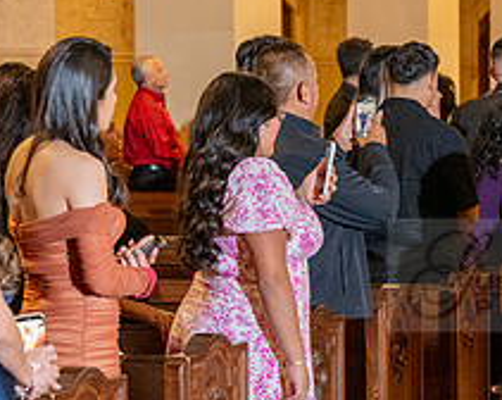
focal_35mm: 181
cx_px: 595
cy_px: 275
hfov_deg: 10.5
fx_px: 2684
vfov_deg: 8.5
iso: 2000
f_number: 4.5
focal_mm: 70
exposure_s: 1/200
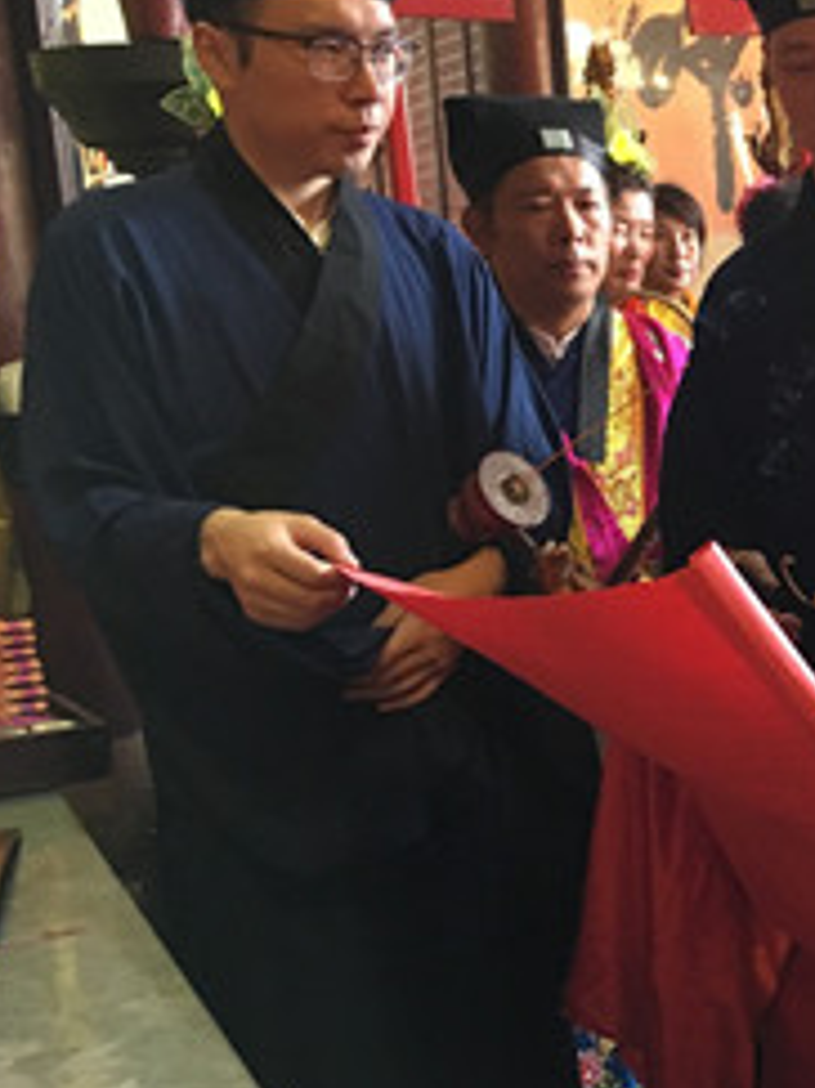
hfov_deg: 21.1
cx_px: 1106
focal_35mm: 62
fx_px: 1948
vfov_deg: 31.1
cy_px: 663
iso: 200
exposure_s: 1/33
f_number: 2.2
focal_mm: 4.15
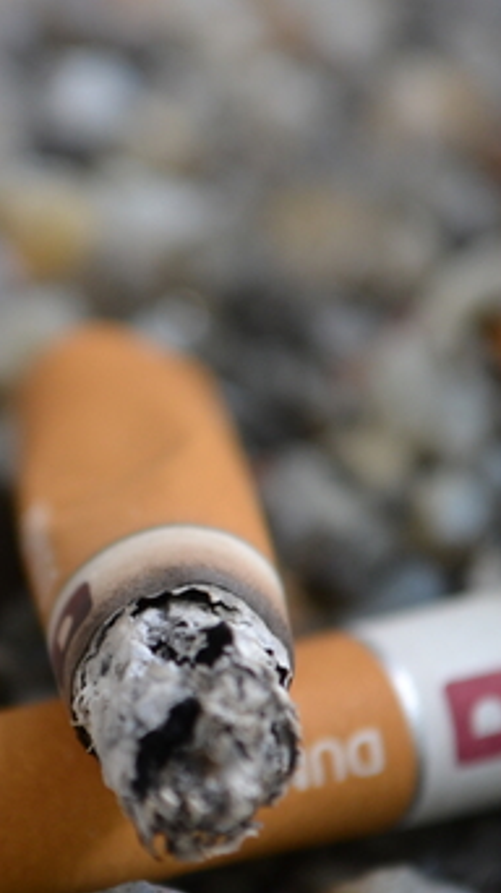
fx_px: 4783
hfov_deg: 6.0
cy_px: 466
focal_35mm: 202
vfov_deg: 10.7
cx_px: 13
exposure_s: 1/60
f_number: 5.6
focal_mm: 55
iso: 400
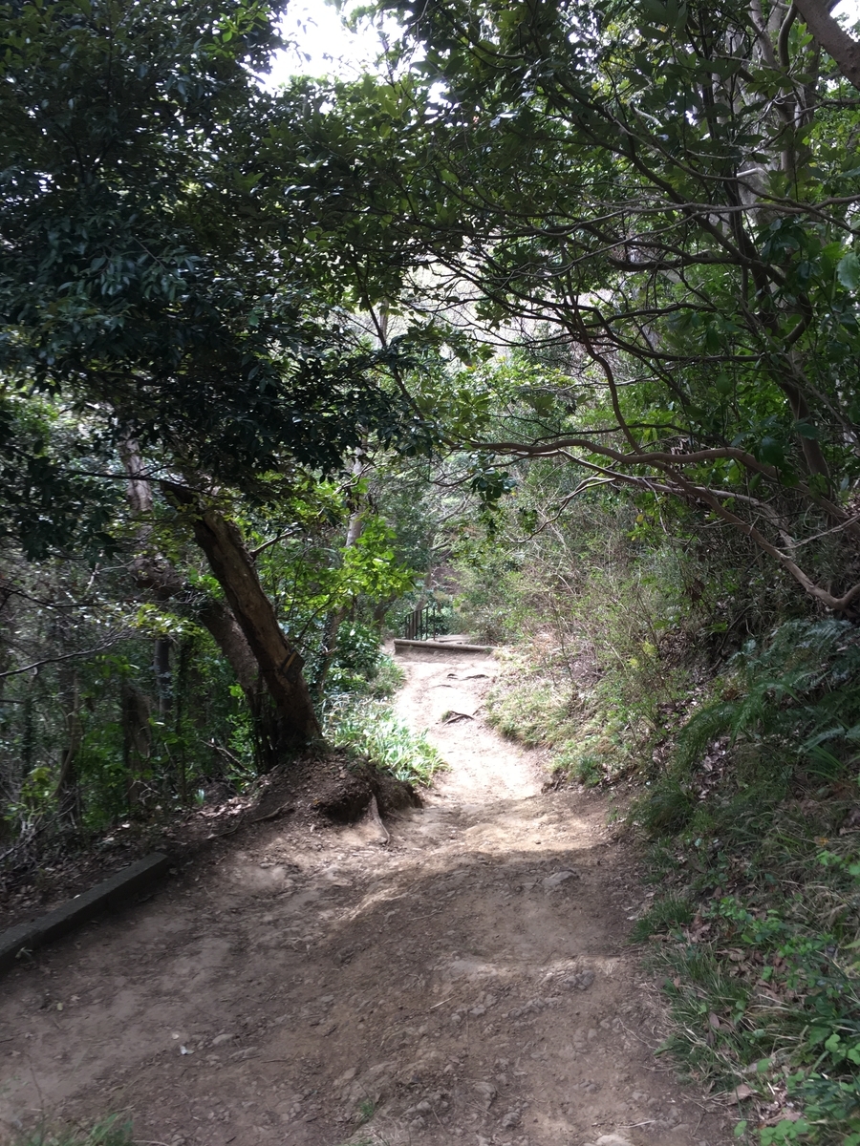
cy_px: 573
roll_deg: +2.6
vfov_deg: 61.7
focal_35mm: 29
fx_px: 961
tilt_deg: -15.5
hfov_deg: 48.2
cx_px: 430
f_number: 2.2
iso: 32
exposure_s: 1/120
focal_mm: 4.15
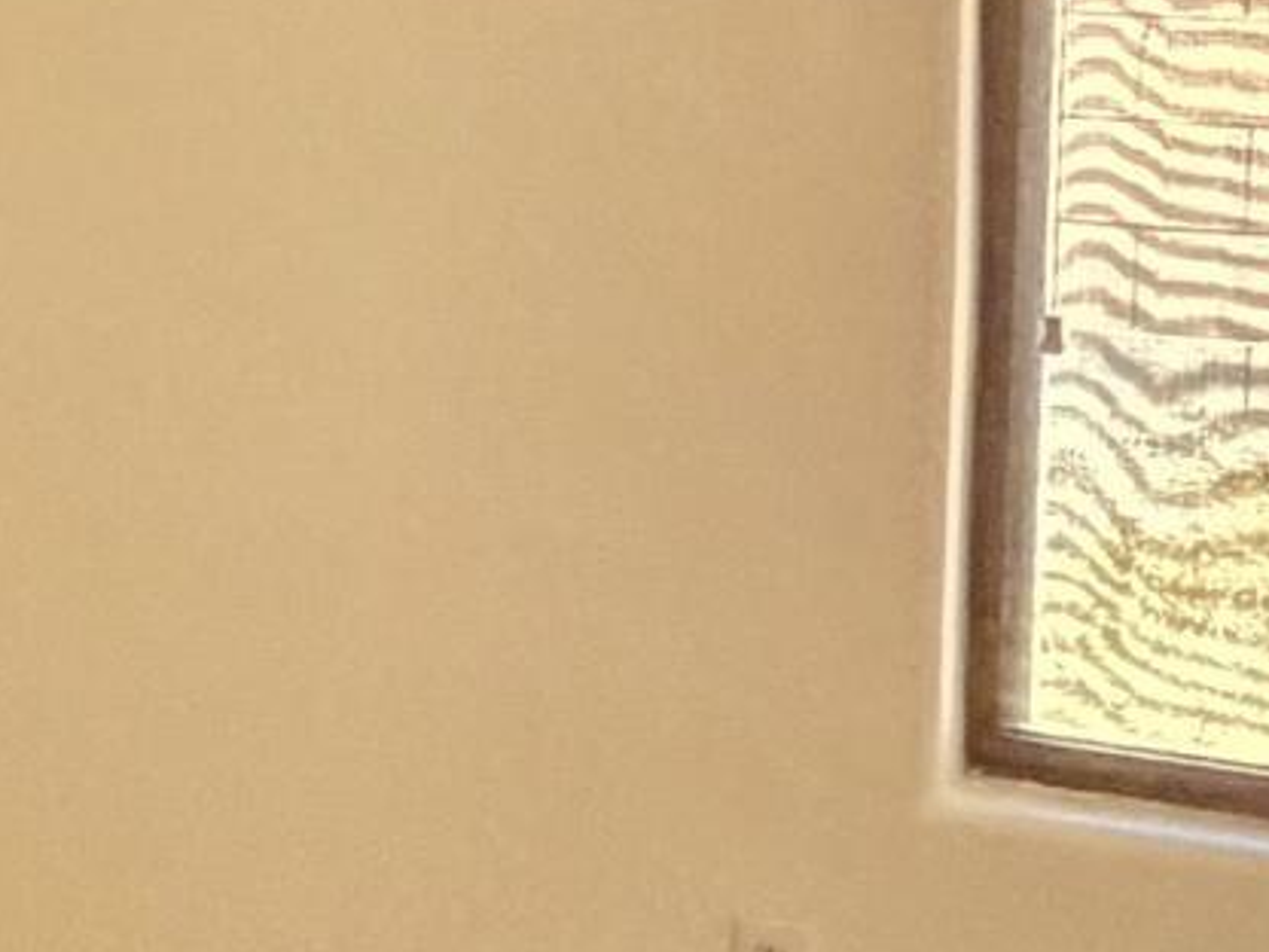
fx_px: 3703
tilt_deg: -8.4
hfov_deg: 18.1
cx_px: -415
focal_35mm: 101
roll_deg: +1.3
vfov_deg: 14.5
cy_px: 119
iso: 800
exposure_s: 1/60
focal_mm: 2.22
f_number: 2.2
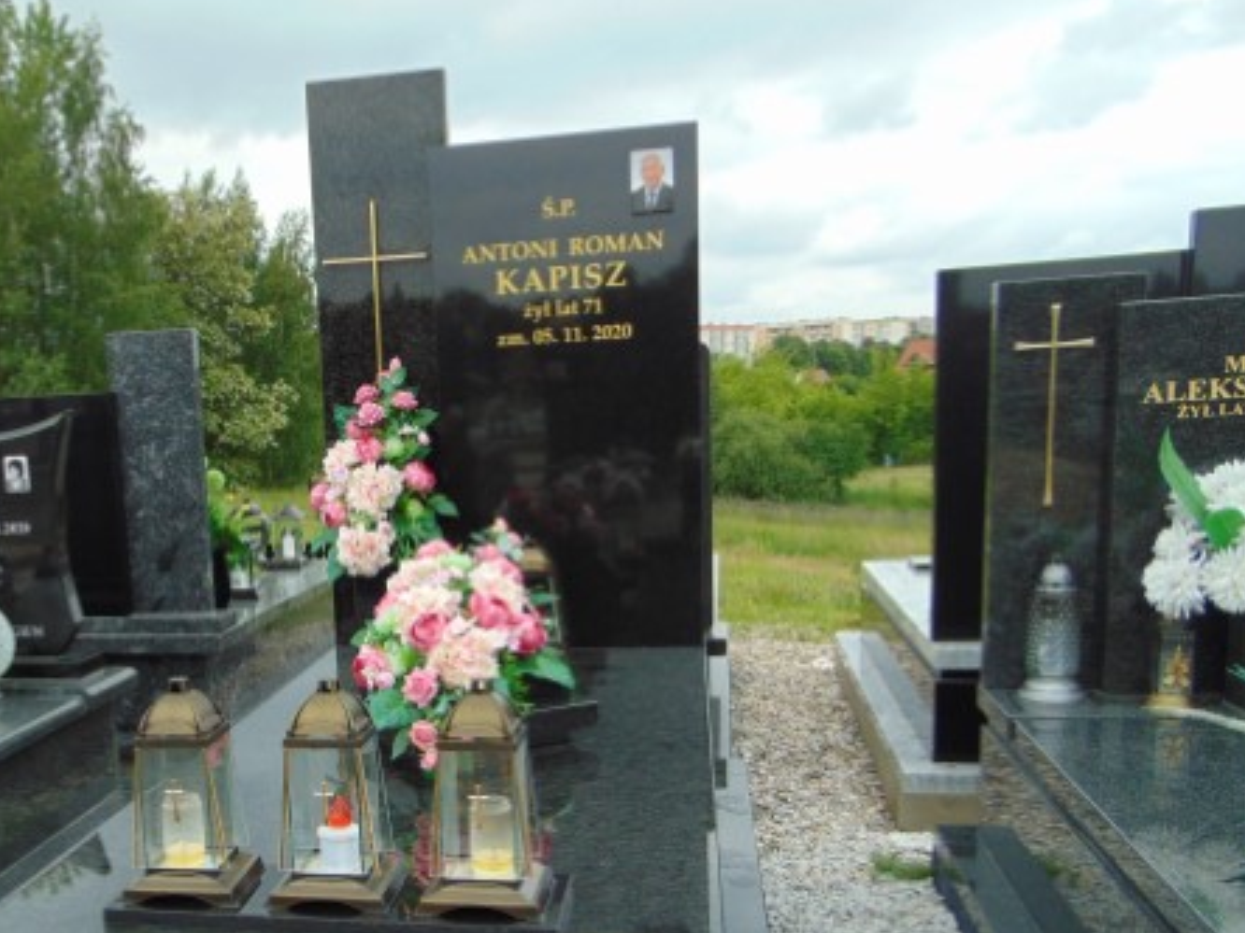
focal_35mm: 36
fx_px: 1295
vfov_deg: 39.1
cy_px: 644
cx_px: 373
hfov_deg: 50.0
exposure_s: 1/640
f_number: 3
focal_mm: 4.5
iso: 80
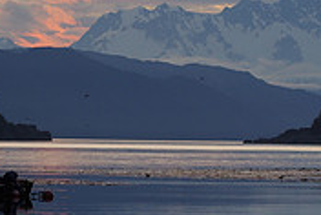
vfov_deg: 3.5
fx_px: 3528
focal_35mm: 395
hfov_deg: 5.2
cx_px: 78
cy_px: 149
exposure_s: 1/125
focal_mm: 80
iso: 100
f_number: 4.5
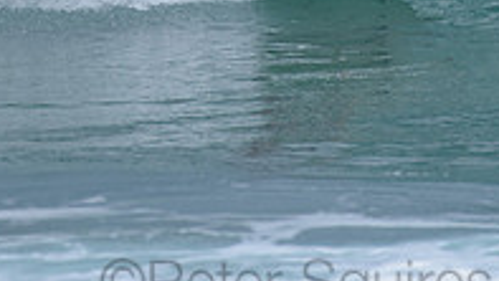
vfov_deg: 0.8
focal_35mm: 1543
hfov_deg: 1.4
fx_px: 20424
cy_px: -138
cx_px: 296
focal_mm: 500
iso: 360
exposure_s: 1/2000
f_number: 5.6
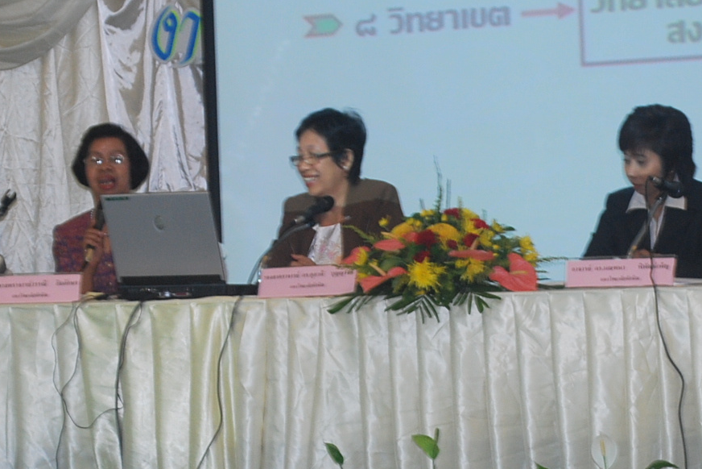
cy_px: 205
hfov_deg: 12.8
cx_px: 381
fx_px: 3121
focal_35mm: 160
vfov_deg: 8.6
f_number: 5.6
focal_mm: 48
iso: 400
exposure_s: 1/15
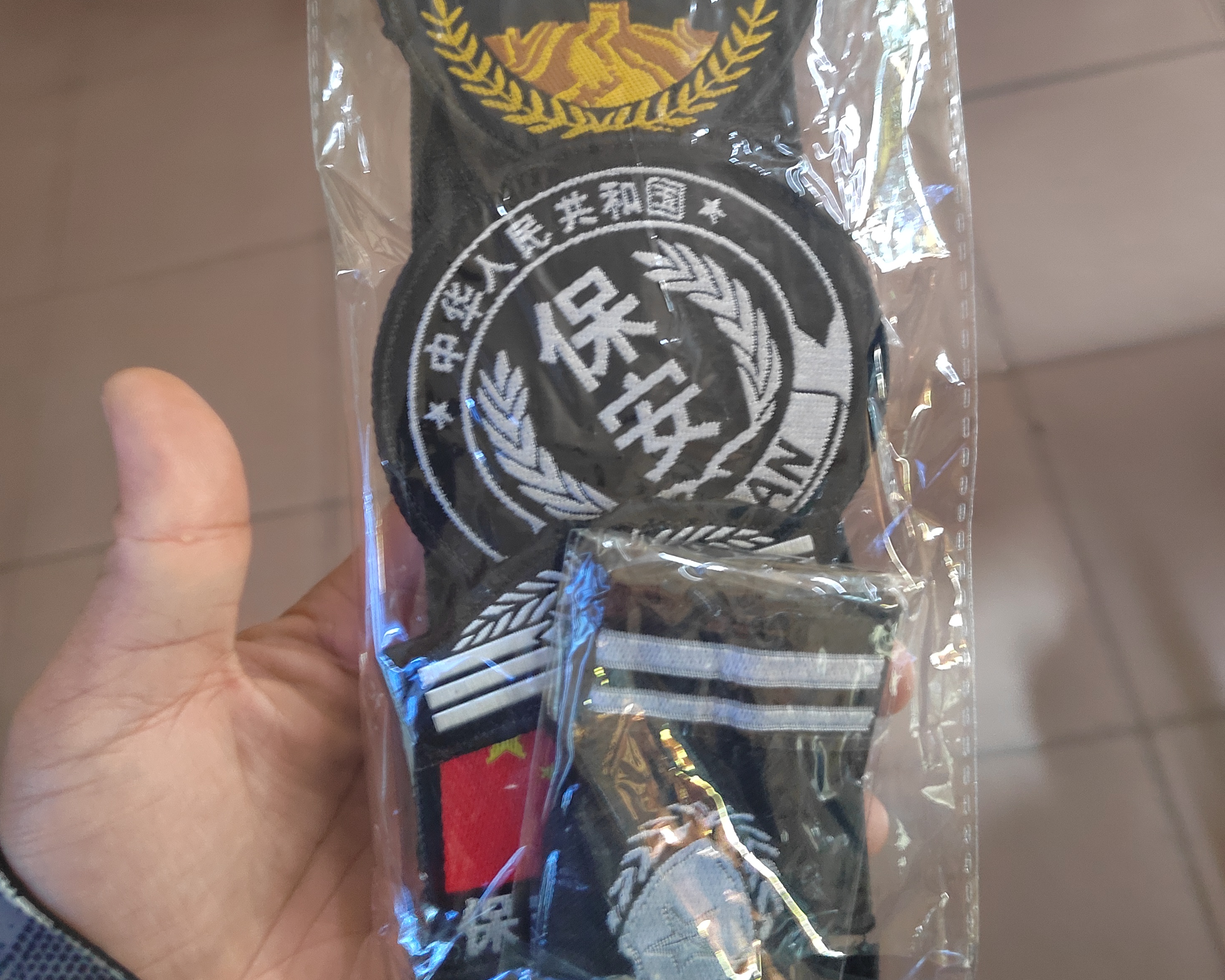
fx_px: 1088
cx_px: 612
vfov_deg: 48.1
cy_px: 378
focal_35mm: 30
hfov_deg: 58.8
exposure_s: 1/25
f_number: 1.9
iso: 4160
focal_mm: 5.52
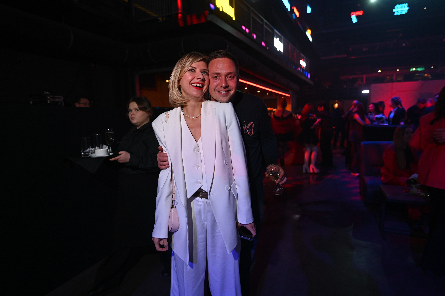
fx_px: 247
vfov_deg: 61.9
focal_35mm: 20
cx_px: 222
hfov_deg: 84.0
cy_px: 148
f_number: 2.8
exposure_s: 1/200
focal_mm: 20
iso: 320
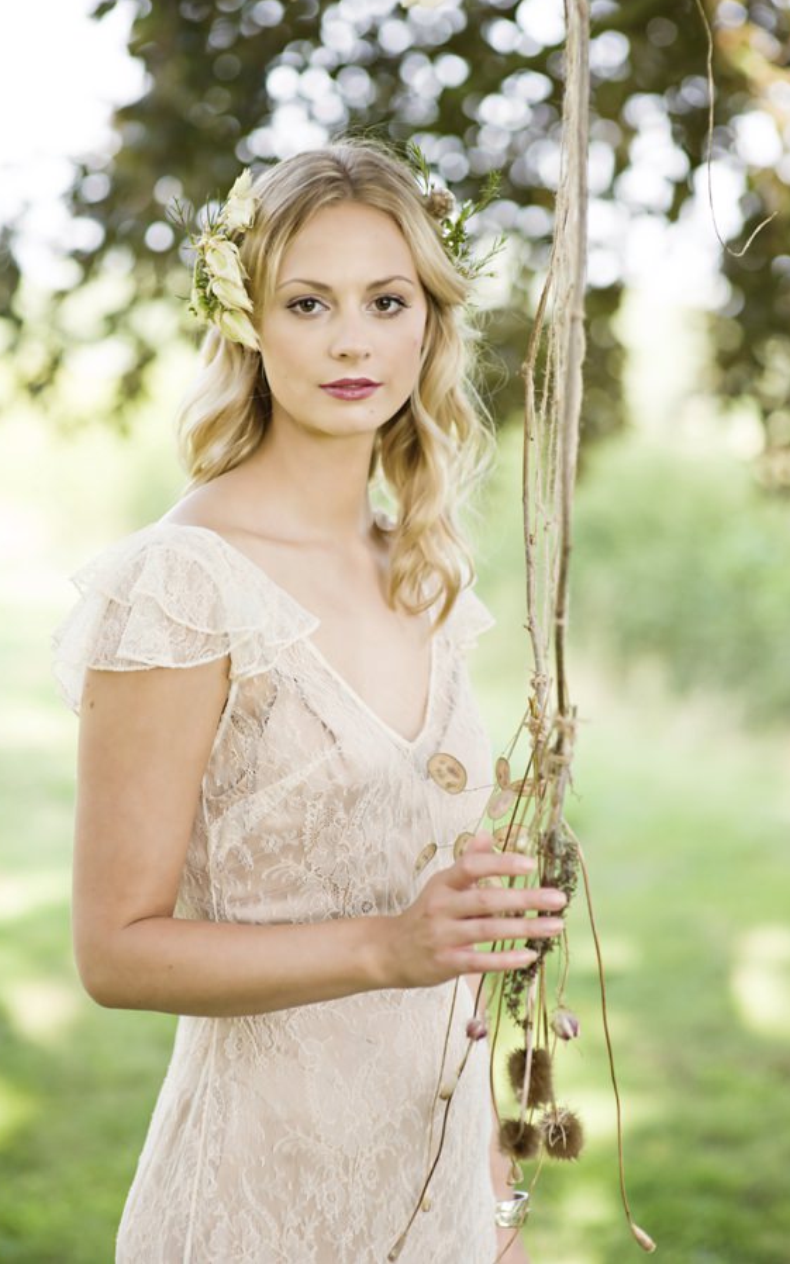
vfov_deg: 23.8
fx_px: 2998
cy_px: 631
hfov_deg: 15.0
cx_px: 383
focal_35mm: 87
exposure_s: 1/1000
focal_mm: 85
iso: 800
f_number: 2.5
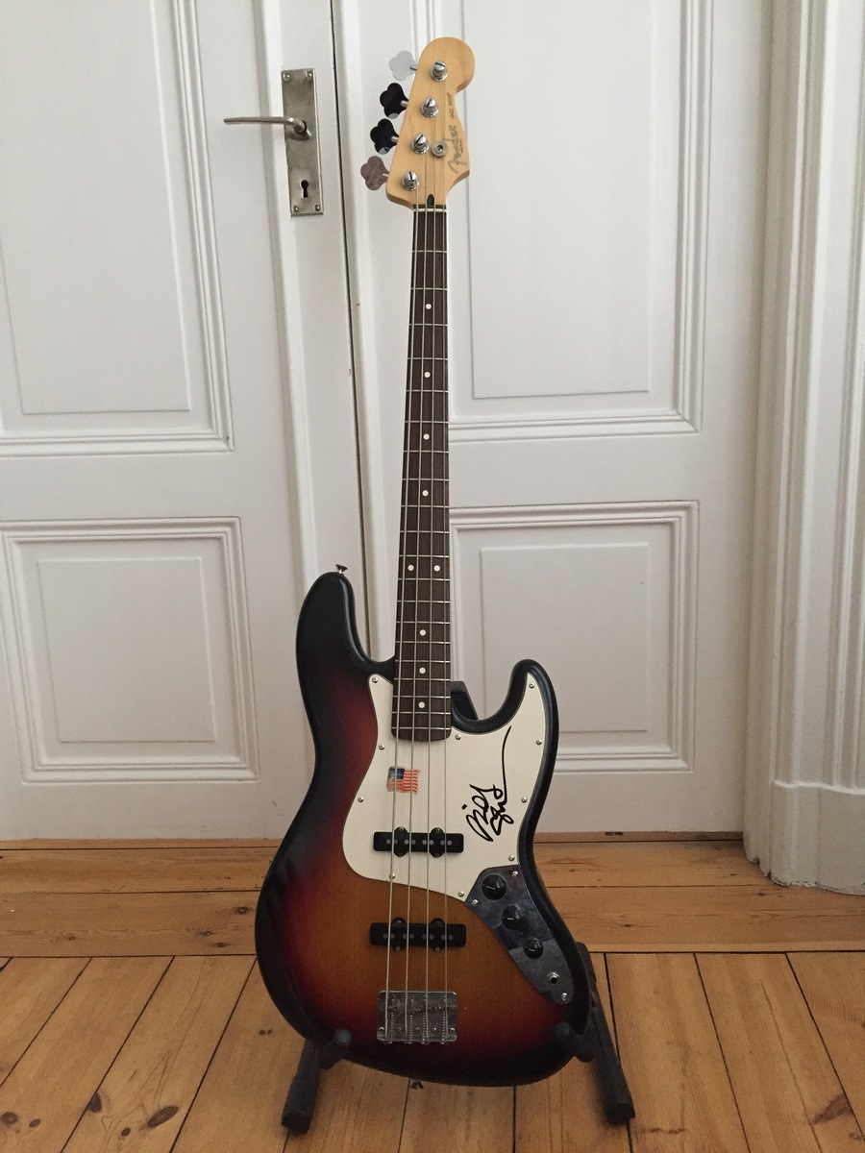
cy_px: 576
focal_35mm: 29
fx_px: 966
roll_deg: +2.3
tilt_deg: -12.4
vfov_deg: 61.7
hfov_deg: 48.2
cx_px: 432
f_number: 2.2
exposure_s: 1/33
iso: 320
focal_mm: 4.15
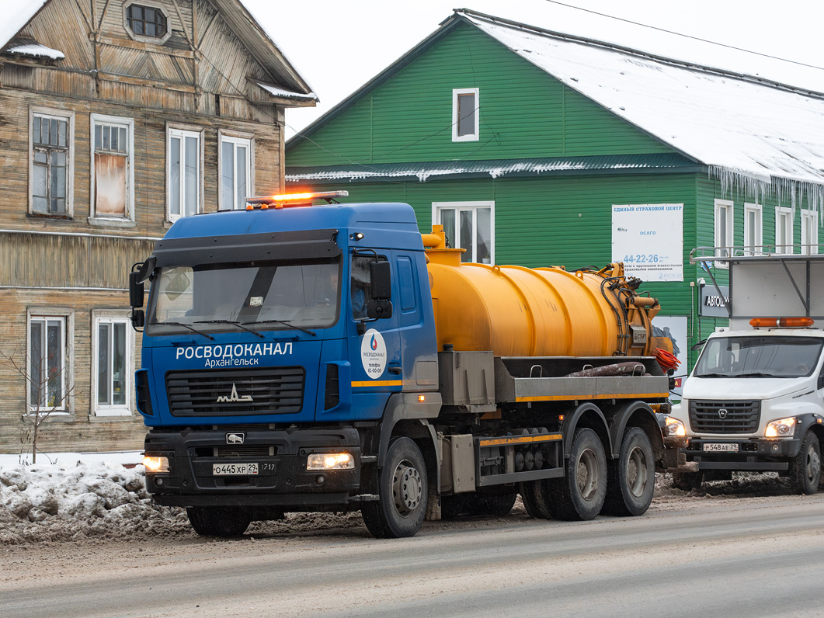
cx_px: 391
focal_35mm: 100
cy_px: 309
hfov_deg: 19.6
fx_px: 2381
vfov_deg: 14.8
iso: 3200
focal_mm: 92
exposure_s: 1/400
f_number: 7.1
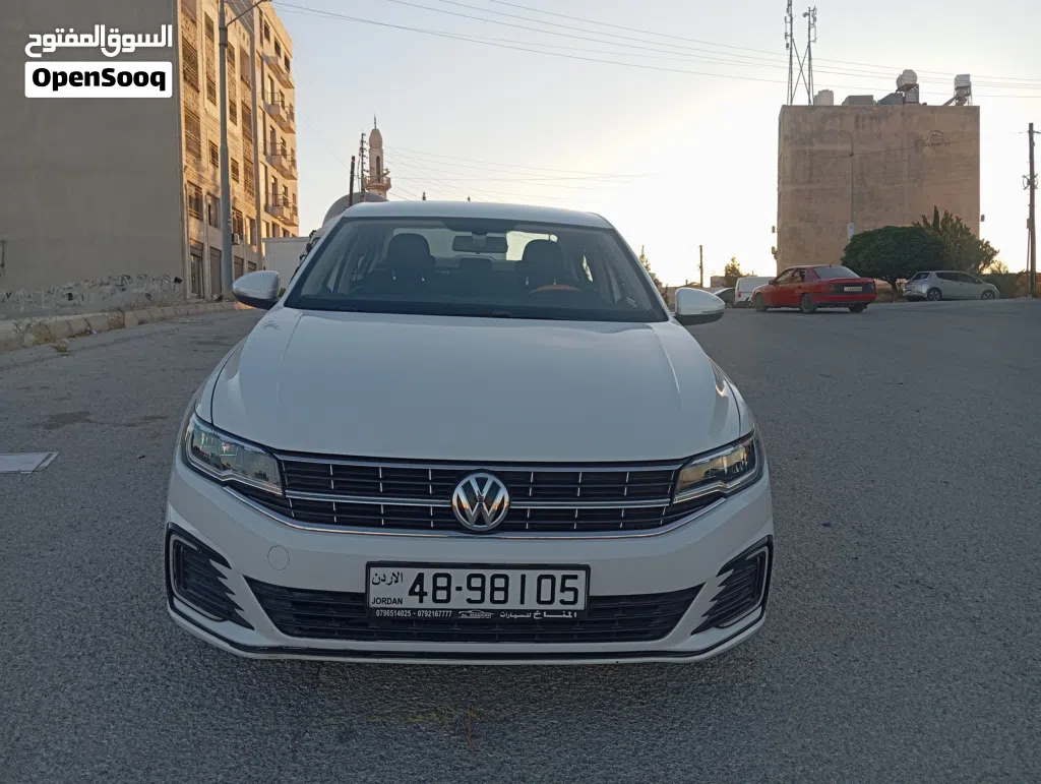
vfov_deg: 49.9
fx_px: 843
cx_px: 520
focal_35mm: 28
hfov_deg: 63.4
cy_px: 392
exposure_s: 1/253
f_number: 1.8
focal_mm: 4.22
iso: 56
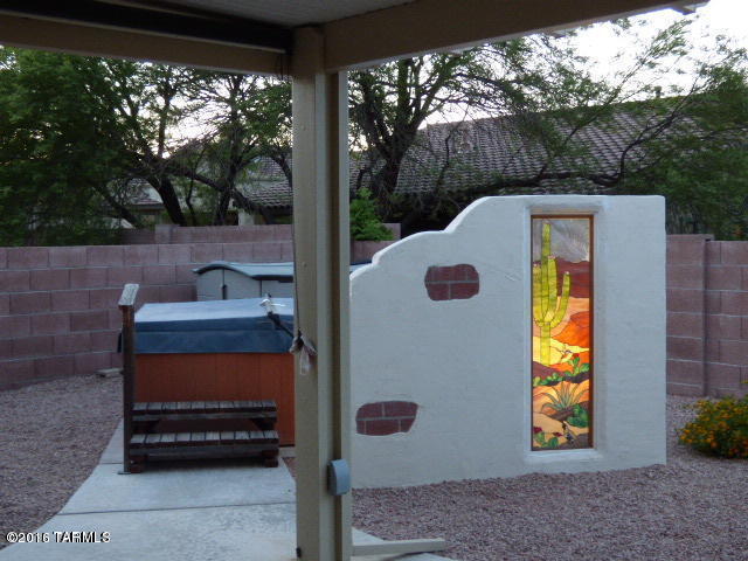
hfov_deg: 39.7
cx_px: 374
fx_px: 1037
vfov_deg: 30.3
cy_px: 280
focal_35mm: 48
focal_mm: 8.24
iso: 400
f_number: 3.8
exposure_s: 1/5
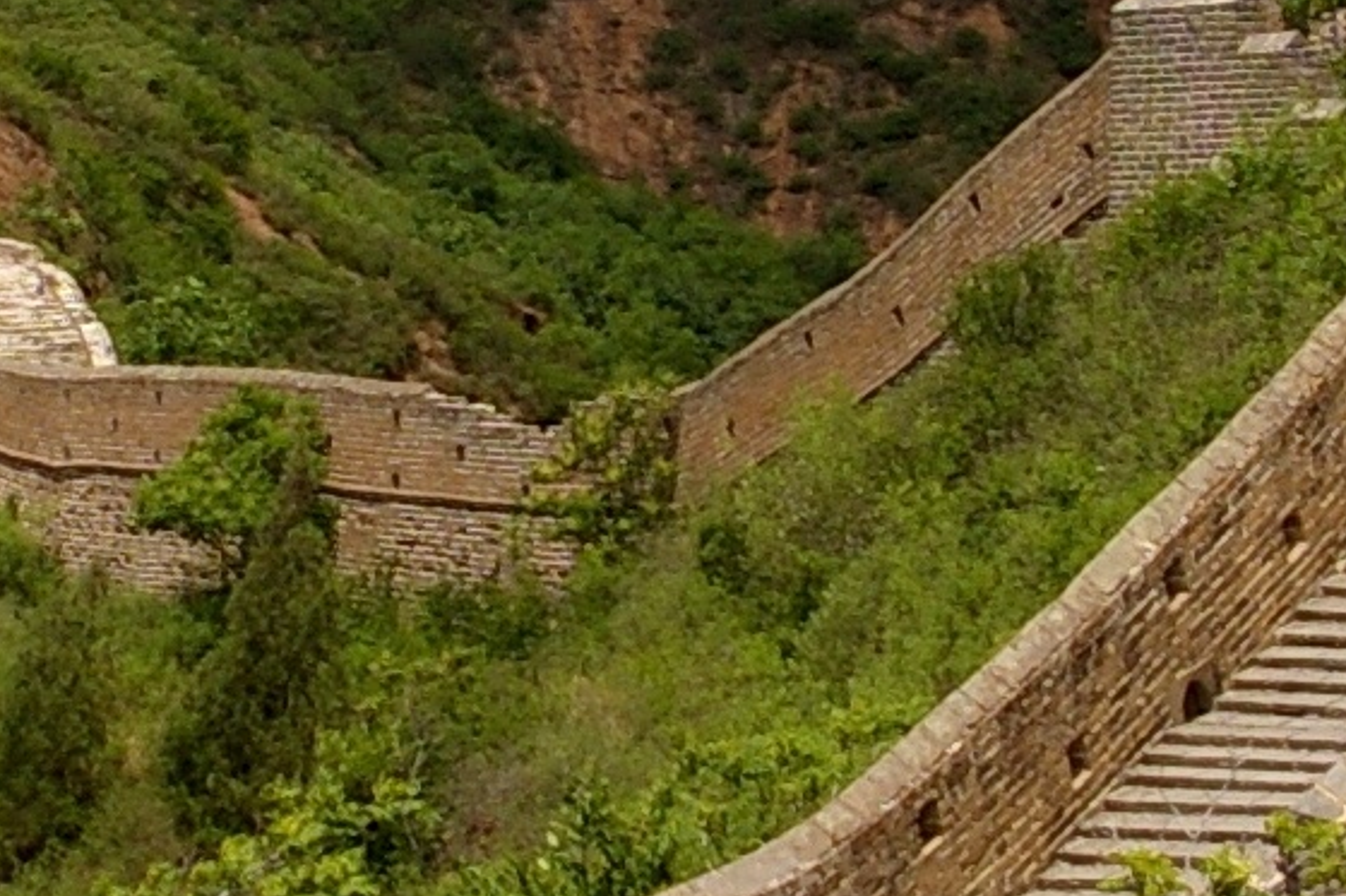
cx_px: 300
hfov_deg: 12.7
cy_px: 38
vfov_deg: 8.5
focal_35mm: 161
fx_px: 6017
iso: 200
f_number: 8
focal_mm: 20
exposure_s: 1/350
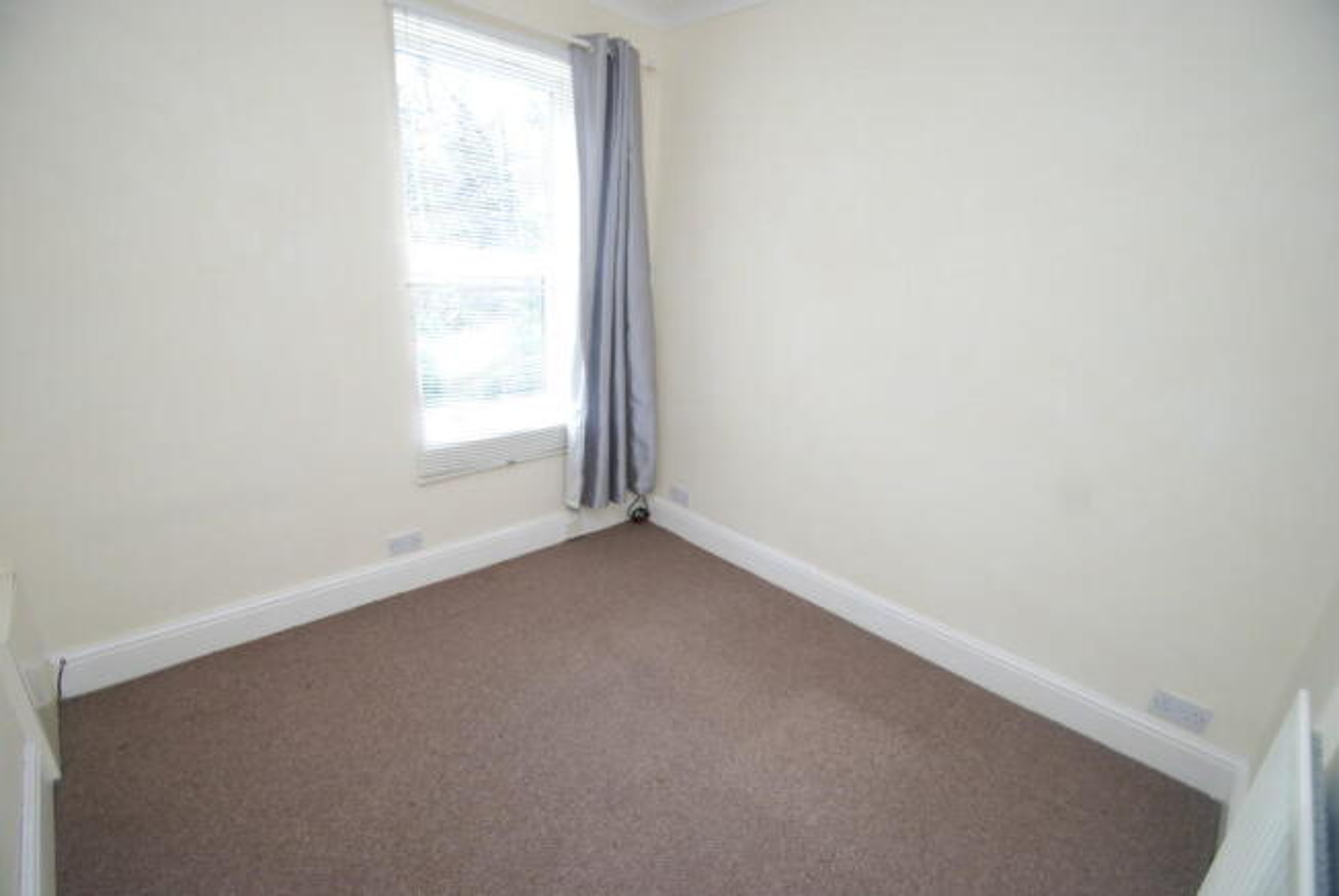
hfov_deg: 100.3
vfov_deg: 77.5
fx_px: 559
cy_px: 448
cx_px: 670
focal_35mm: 15
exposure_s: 1/40
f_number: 3.5
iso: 200
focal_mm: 10
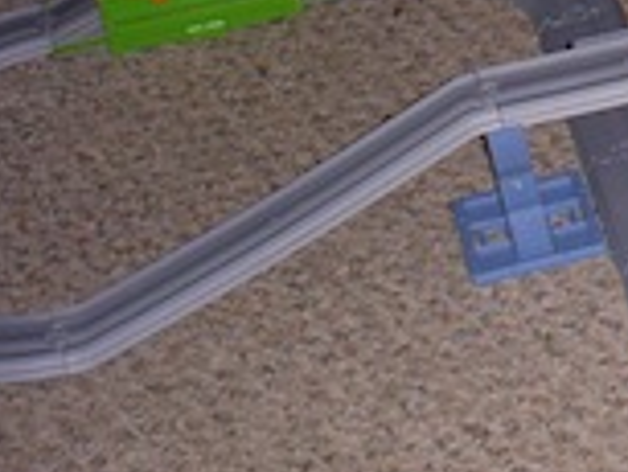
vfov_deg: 10.7
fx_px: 2487
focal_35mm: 137
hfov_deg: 13.1
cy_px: -60
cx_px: 1092
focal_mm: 6.3
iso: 100
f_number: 3.3
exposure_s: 1/30
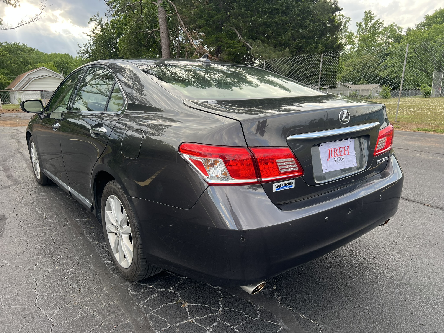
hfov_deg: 67.3
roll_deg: -0.6
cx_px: 222
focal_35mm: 26
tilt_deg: -12.9
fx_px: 333
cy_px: 166
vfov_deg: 53.1
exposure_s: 1/359
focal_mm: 5.7
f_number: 1.5
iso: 50
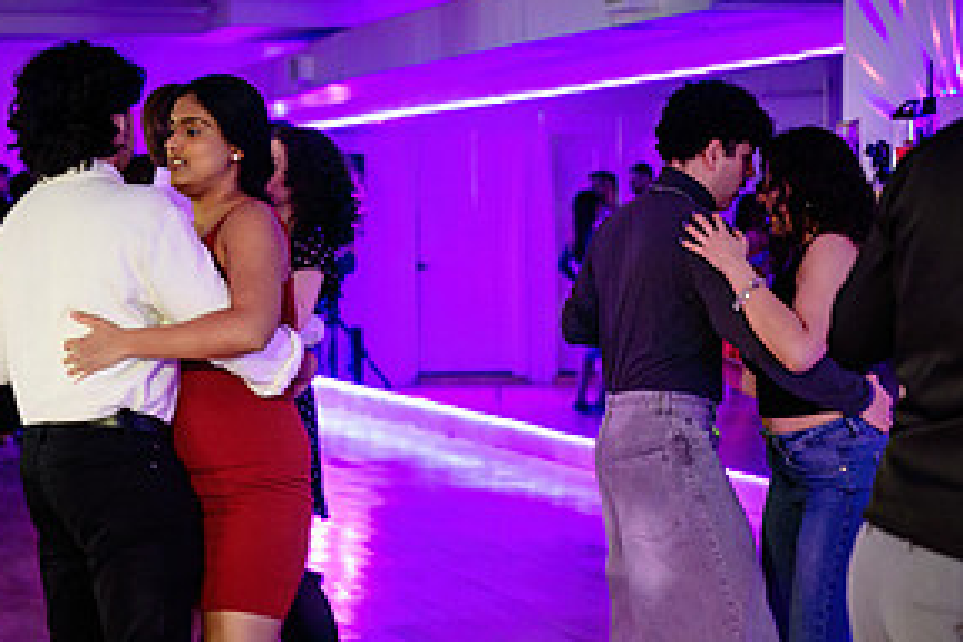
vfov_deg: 14.1
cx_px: 454
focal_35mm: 97
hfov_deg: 21.0
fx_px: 2595
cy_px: 454
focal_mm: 45
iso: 2000
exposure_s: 1/100
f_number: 2
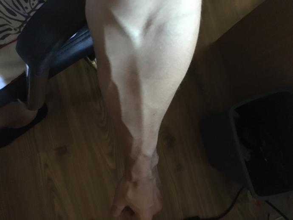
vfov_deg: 48.3
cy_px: 110
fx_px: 246
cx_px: 146
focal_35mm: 29
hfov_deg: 61.6
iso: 1250
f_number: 2.2
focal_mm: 4.15
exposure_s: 1/17
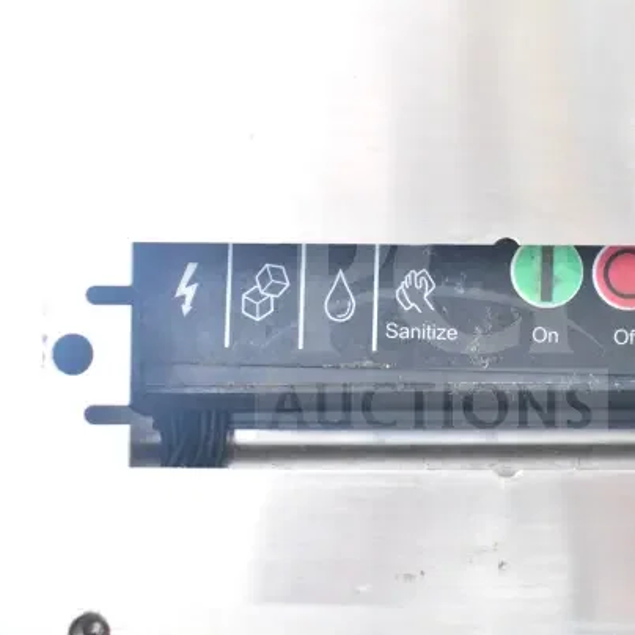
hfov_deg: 28.6
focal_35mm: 60
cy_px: 318
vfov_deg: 28.8
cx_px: 431
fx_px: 1238
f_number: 5
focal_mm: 31
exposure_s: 1/100
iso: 6400
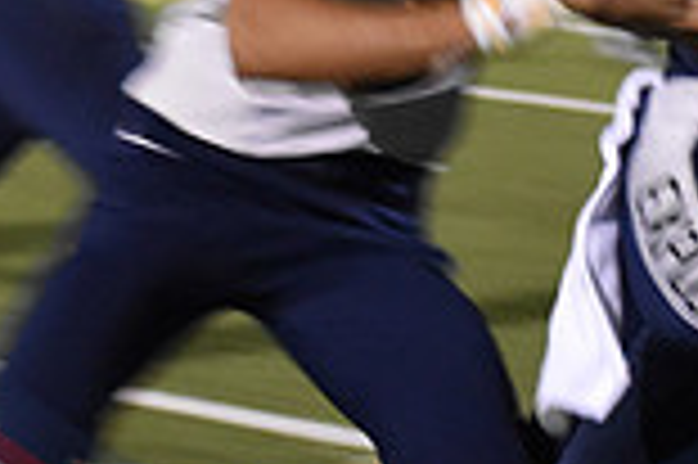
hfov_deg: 5.2
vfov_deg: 3.5
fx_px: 7631
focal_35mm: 394
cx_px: 378
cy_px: 106
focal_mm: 70
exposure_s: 1/125
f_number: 4.5
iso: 3600
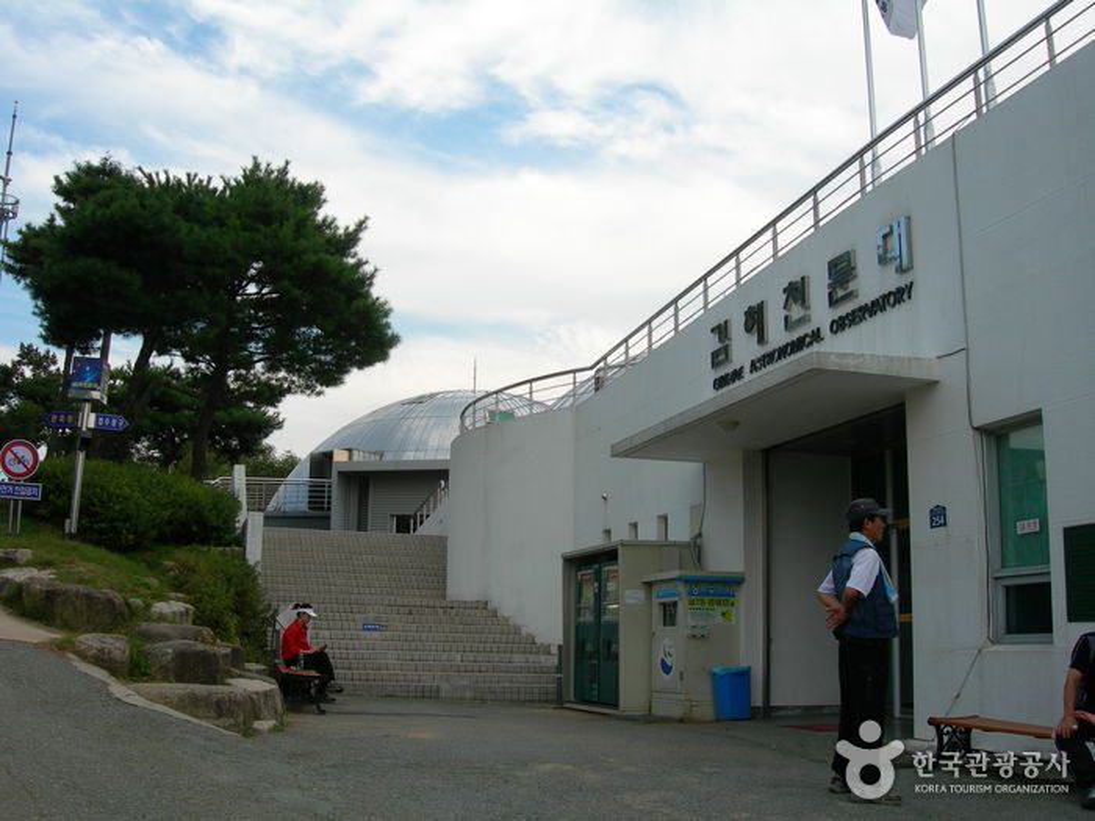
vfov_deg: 37.7
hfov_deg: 49.0
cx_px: 548
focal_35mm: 38
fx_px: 1202
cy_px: 410
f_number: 4.8
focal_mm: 7.8
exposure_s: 1/197
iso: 50
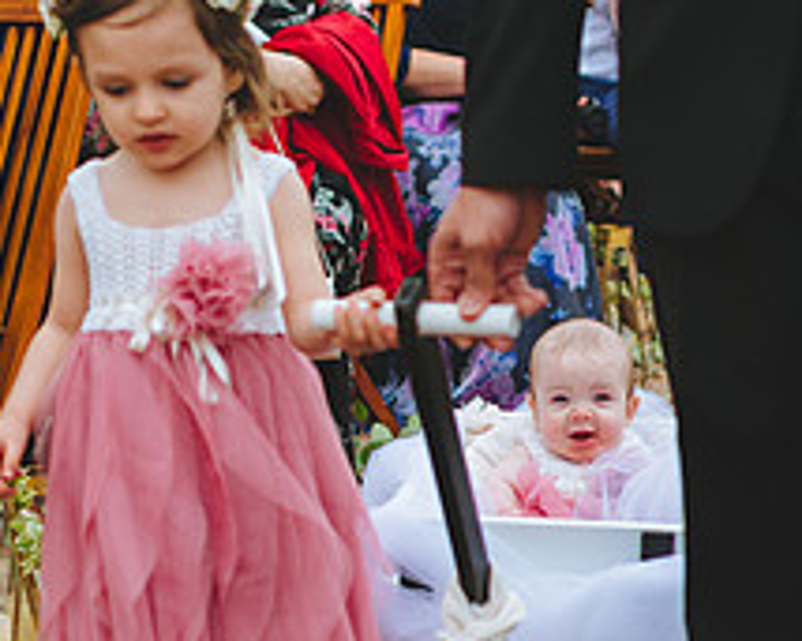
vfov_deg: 17.1
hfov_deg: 21.5
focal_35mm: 89
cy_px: 512
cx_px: 480
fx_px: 2112
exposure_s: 1/800
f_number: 2.2
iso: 100
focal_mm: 35
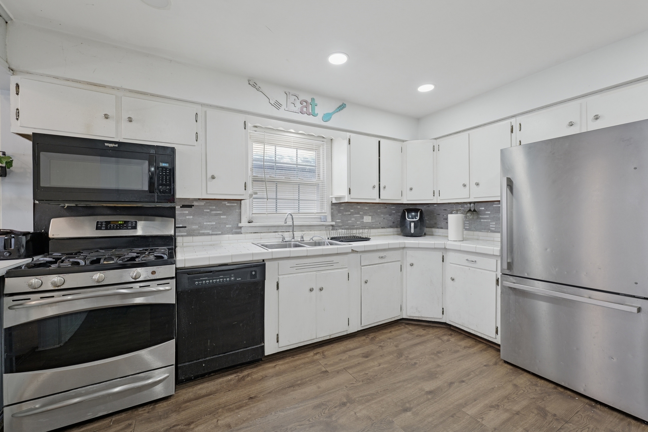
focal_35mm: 14
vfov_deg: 81.2
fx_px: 252
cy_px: 216
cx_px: 324
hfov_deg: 104.3
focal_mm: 14
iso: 800
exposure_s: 1/80
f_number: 4
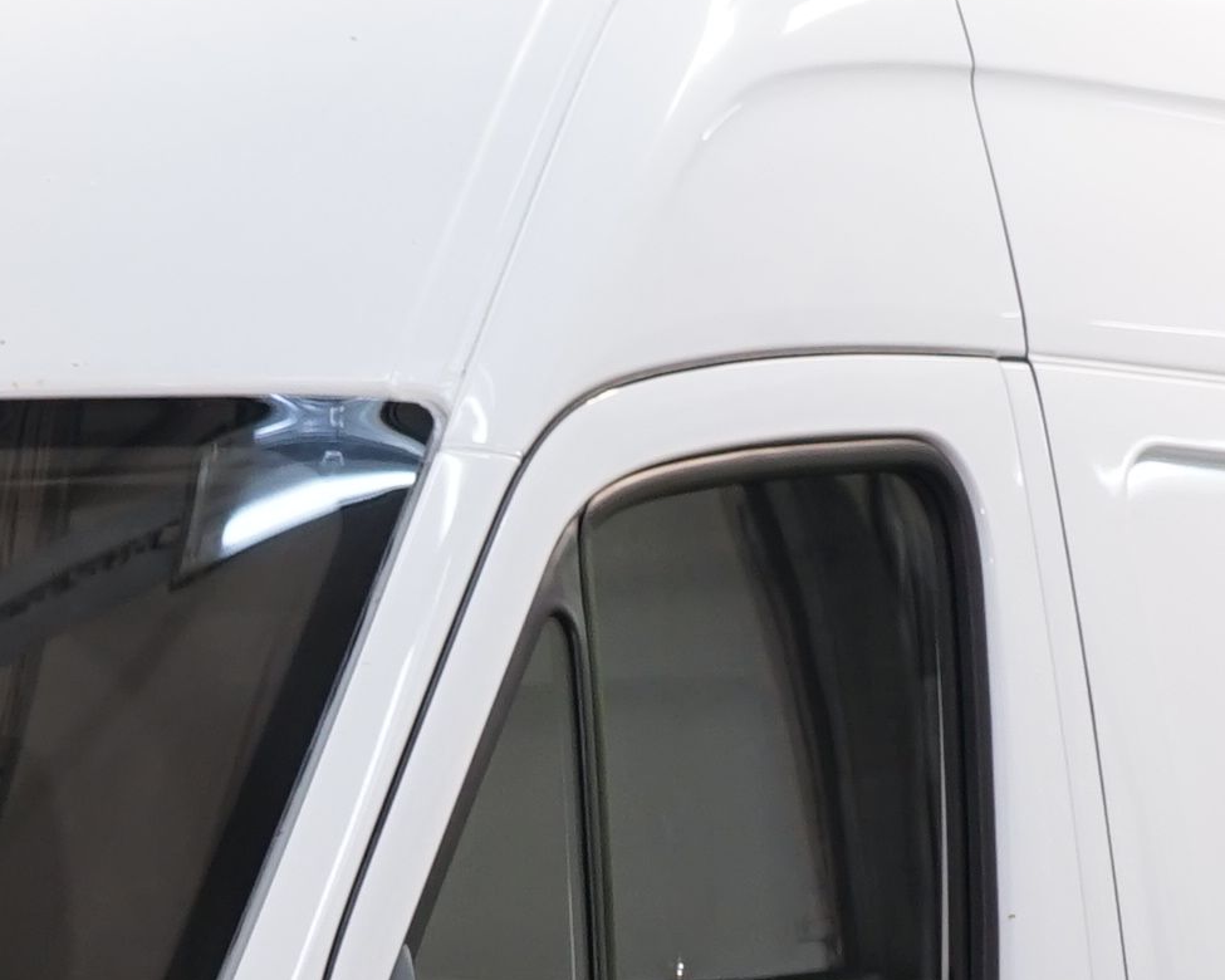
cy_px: 1911
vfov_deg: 4.3
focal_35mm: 358
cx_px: 20
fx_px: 12979
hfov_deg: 5.4
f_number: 5.6
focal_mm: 62
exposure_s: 1/40
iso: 400
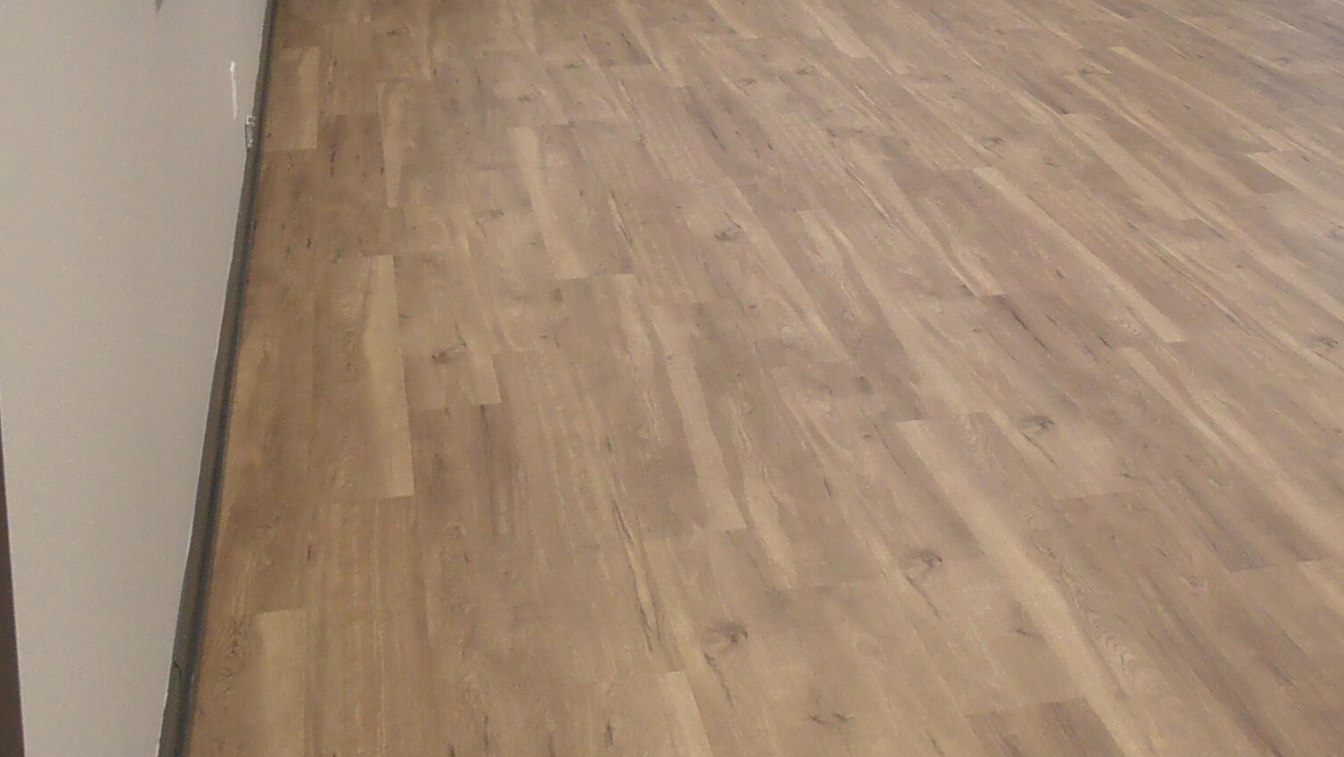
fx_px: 1854
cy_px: -72
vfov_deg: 21.9
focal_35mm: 52
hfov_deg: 39.7
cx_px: 788
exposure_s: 1/25
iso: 125
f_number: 3
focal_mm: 4.2
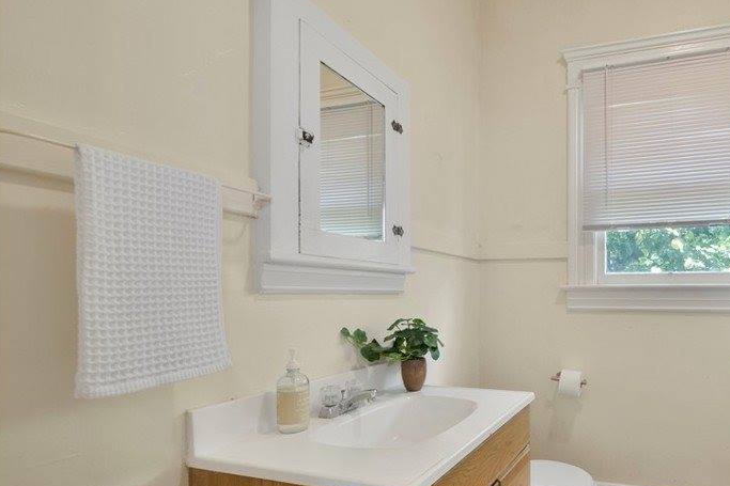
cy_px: 294
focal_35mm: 21
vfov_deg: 58.9
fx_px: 426
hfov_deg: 75.8
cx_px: 540
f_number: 7.1
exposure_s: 1/2.5
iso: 640
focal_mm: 14
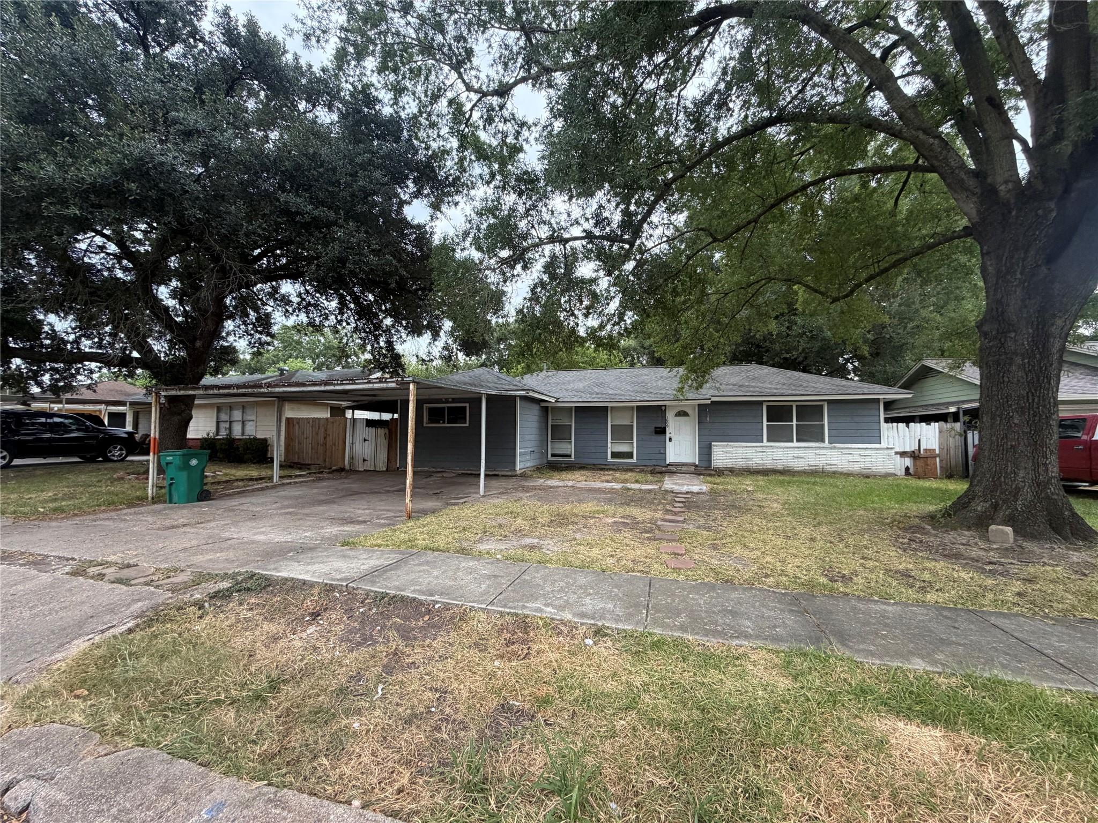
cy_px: 412
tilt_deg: +1.7
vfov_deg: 85.7
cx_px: 549
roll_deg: -0.1
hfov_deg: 102.1
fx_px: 444
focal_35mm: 14
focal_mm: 2.22
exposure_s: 1/121
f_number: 2.2
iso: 200
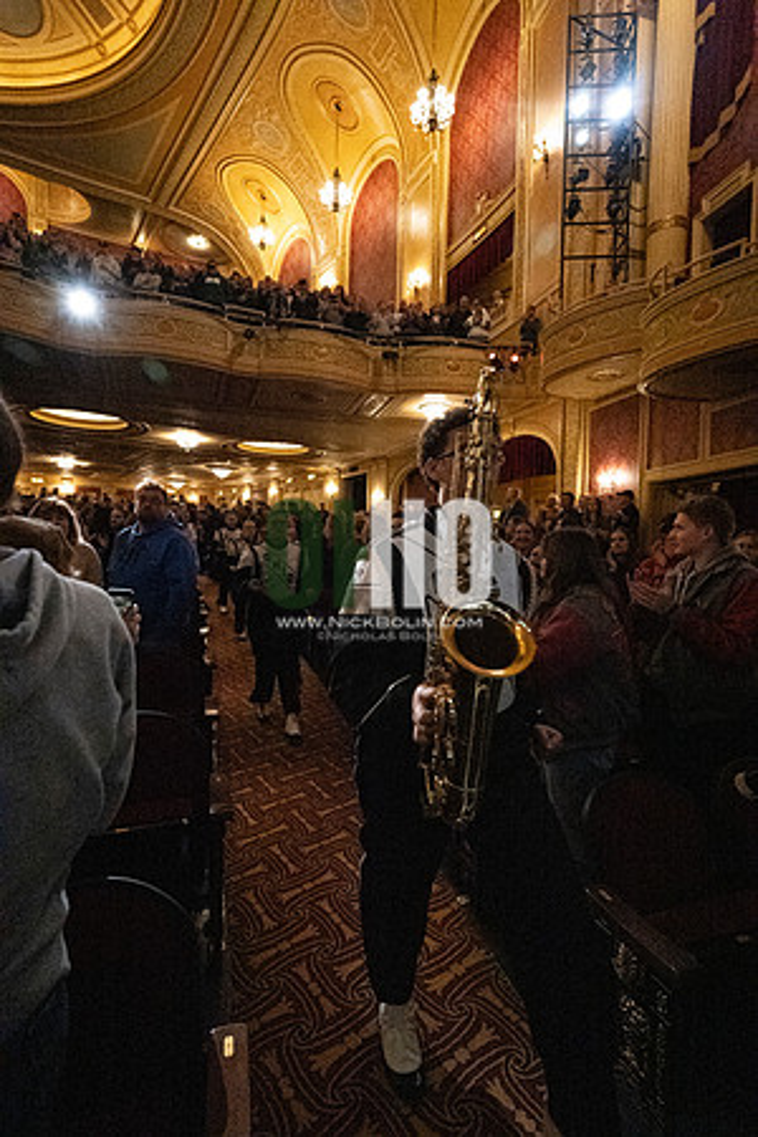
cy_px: 568
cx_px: 379
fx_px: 521
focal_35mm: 16
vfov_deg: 95.0
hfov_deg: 72.1
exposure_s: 1/400
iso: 40637
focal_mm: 16.5
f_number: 4
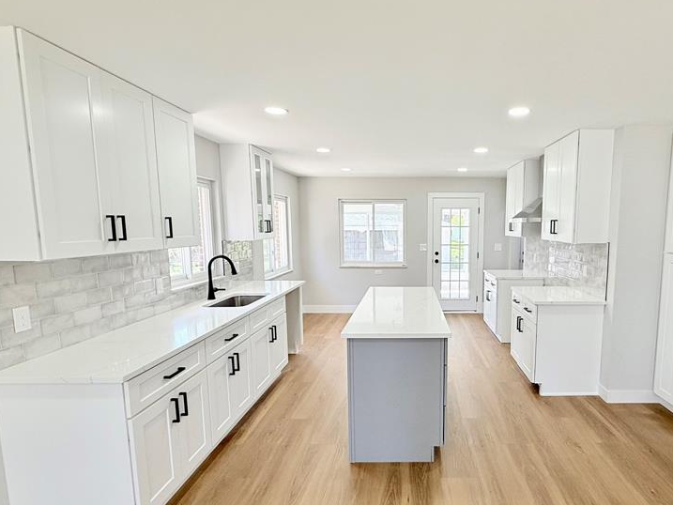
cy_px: 273
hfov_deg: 80.4
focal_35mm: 20
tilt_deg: -6.7
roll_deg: +0.0
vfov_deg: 65.9
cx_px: 416
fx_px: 389
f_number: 2.2
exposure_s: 1/120
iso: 64
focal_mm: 2.22
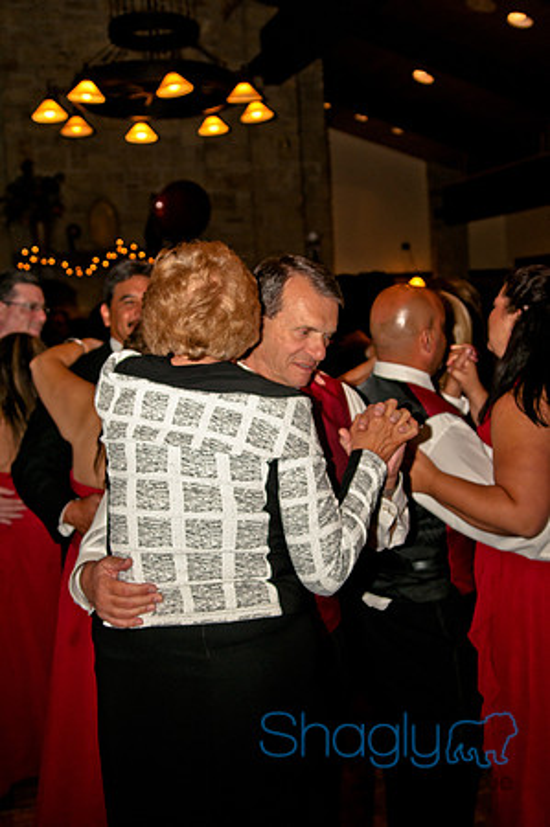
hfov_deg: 31.8
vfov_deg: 46.4
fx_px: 965
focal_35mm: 42
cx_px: 275
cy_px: 414
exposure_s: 1/200
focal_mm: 28
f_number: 3.2
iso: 400
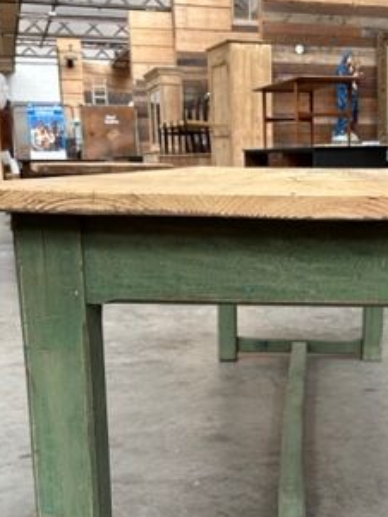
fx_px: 762
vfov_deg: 36.8
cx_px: 297
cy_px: 368
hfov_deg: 28.1
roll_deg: +0.3
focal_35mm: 51
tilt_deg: -17.1
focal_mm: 6.86
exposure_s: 1/121
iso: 125
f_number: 1.78
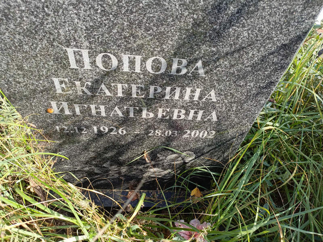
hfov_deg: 69.4
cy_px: 121
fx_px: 233
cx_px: 162
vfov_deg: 54.9
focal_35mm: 25
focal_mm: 4.76
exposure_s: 1/284
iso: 112
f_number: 1.69
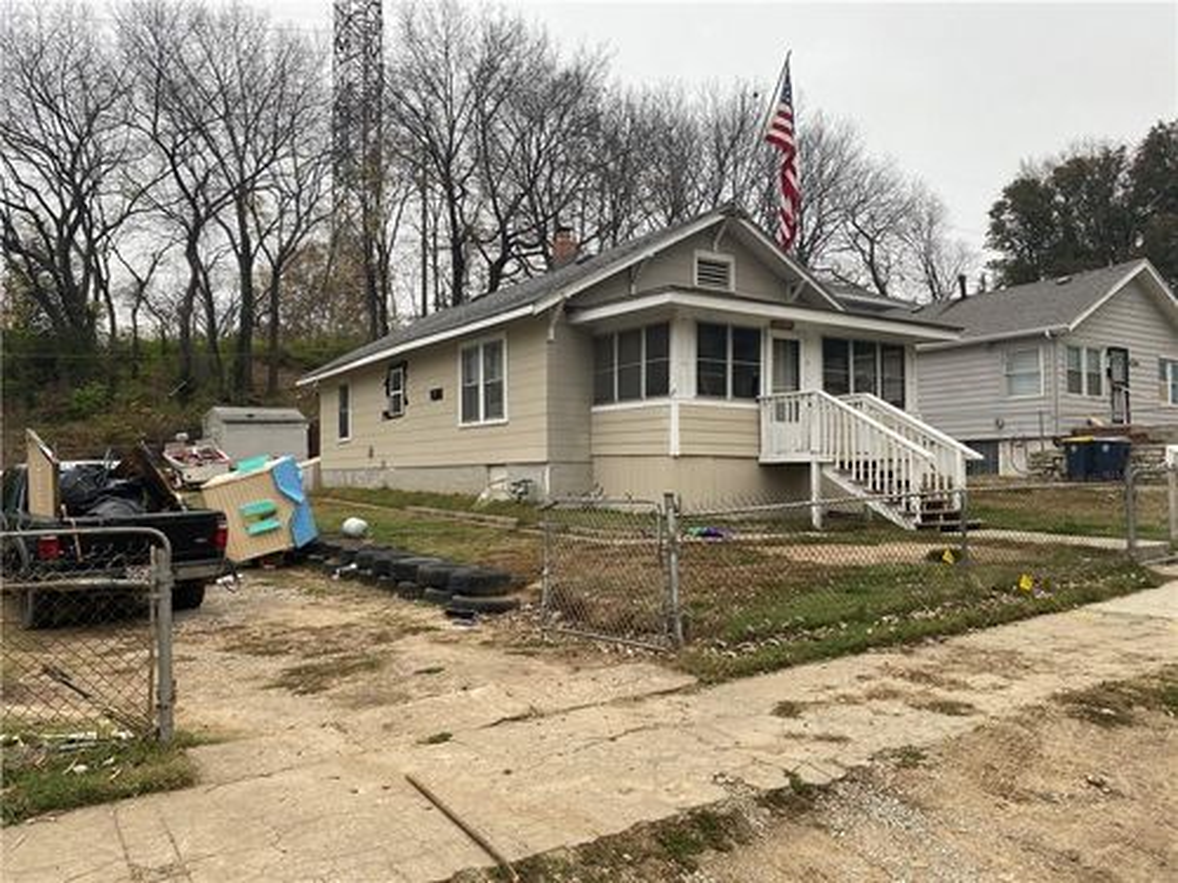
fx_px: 885
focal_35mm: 26
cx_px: 589
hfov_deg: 67.3
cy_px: 442
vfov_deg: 53.1
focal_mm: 4.25
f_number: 1.8
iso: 50
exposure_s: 1/122
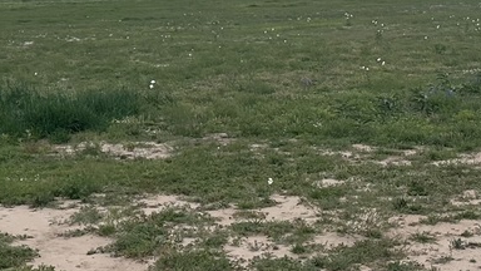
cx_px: 256
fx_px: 1250
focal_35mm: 98
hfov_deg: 21.8
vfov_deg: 11.9
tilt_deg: +3.7
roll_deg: +1.9
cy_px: -107
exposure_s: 1/7576
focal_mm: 6.86
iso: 80
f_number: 1.78
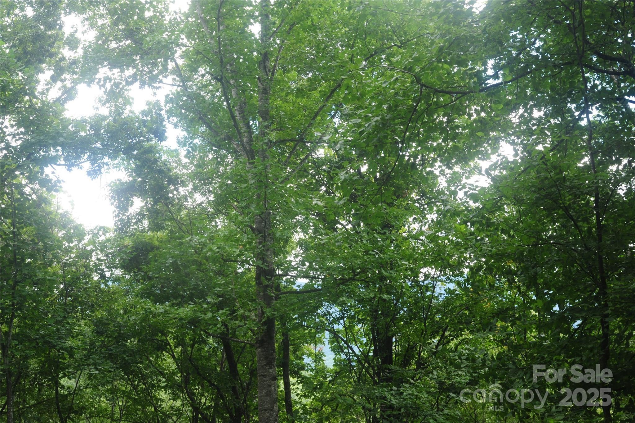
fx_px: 3525
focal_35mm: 200
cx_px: 318
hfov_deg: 10.3
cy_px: 212
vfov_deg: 6.9
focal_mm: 200
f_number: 32
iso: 1000
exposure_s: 1/60
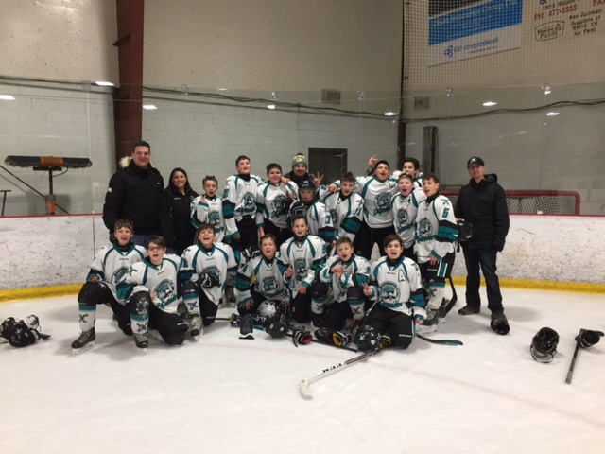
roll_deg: +0.2
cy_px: 227
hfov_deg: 61.7
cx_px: 302
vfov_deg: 48.2
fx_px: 507
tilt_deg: -4.0
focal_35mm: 29
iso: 50
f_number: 2.2
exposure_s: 1/30
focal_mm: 4.15
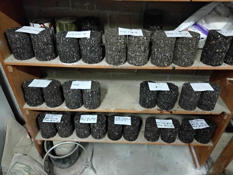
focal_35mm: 26
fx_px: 175
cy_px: 88
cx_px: 116
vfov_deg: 53.1
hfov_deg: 67.3
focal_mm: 3.81
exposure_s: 1/17
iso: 1600
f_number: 2.2
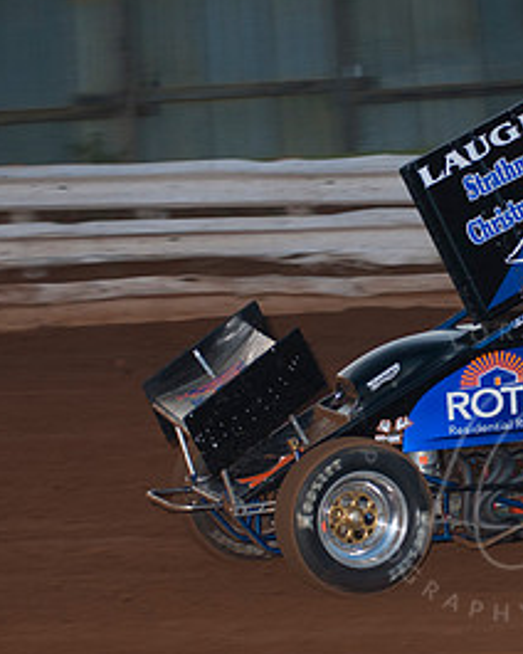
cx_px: 506
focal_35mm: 247
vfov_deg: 7.8
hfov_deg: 6.2
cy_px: 242
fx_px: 4779
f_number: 4
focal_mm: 80
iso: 200
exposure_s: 1/400
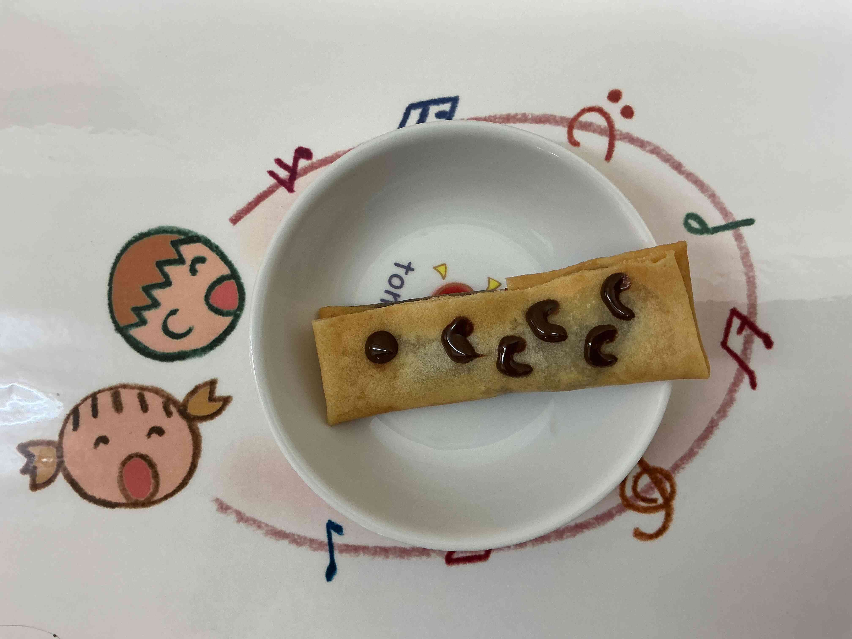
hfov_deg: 61.7
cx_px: 426
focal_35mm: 29
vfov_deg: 48.2
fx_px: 714
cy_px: 320
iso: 64
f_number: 1.8
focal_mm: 3
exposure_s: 1/60
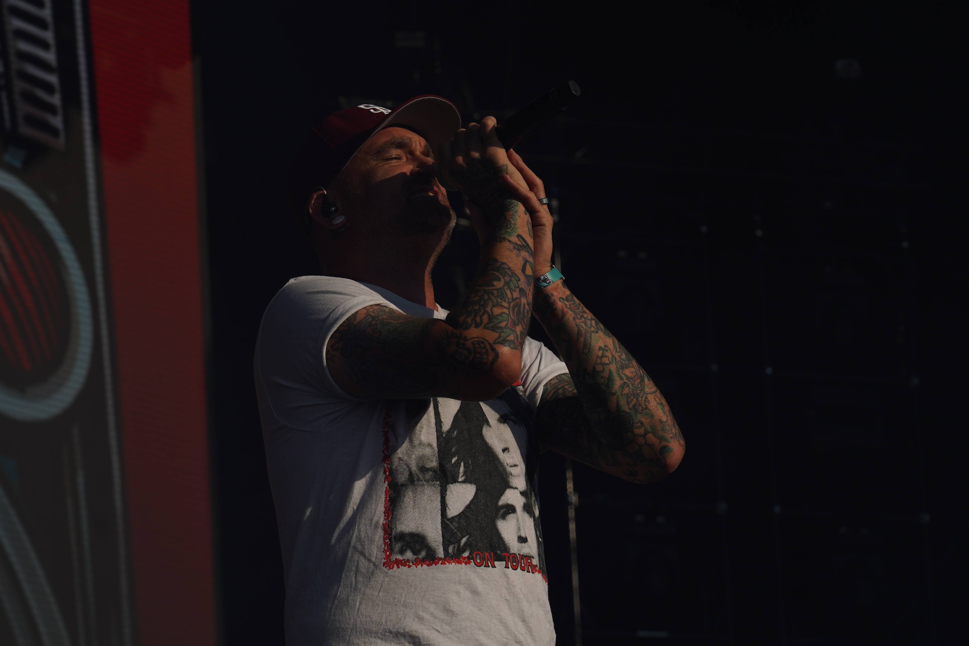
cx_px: 409
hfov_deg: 13.6
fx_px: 4064
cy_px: 338
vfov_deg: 9.1
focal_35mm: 151
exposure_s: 1/1000
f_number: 8
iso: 100
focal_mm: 105
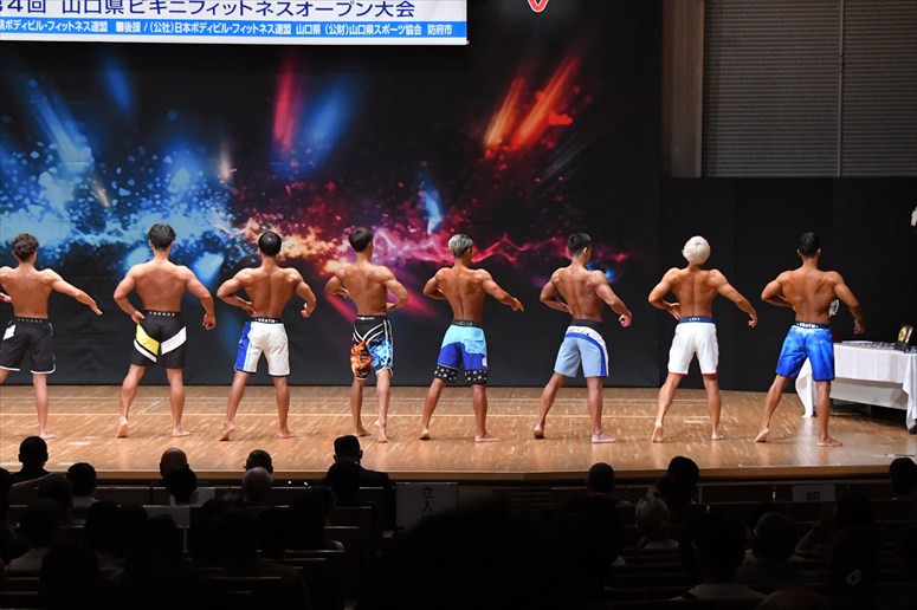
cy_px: 305
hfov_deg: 20.0
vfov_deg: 13.4
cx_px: 458
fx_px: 2597
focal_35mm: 102
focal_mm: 68
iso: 8000
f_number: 5.6
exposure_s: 1/400
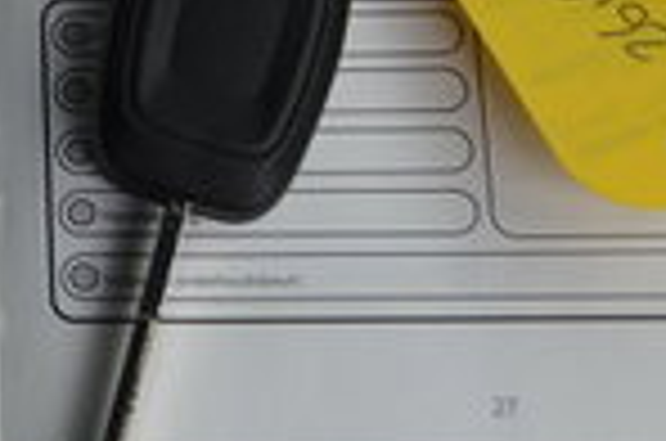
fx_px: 3692
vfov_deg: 6.5
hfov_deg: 9.9
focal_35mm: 200
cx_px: -414
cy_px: -560
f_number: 5.6
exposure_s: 1/125
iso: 280
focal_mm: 26
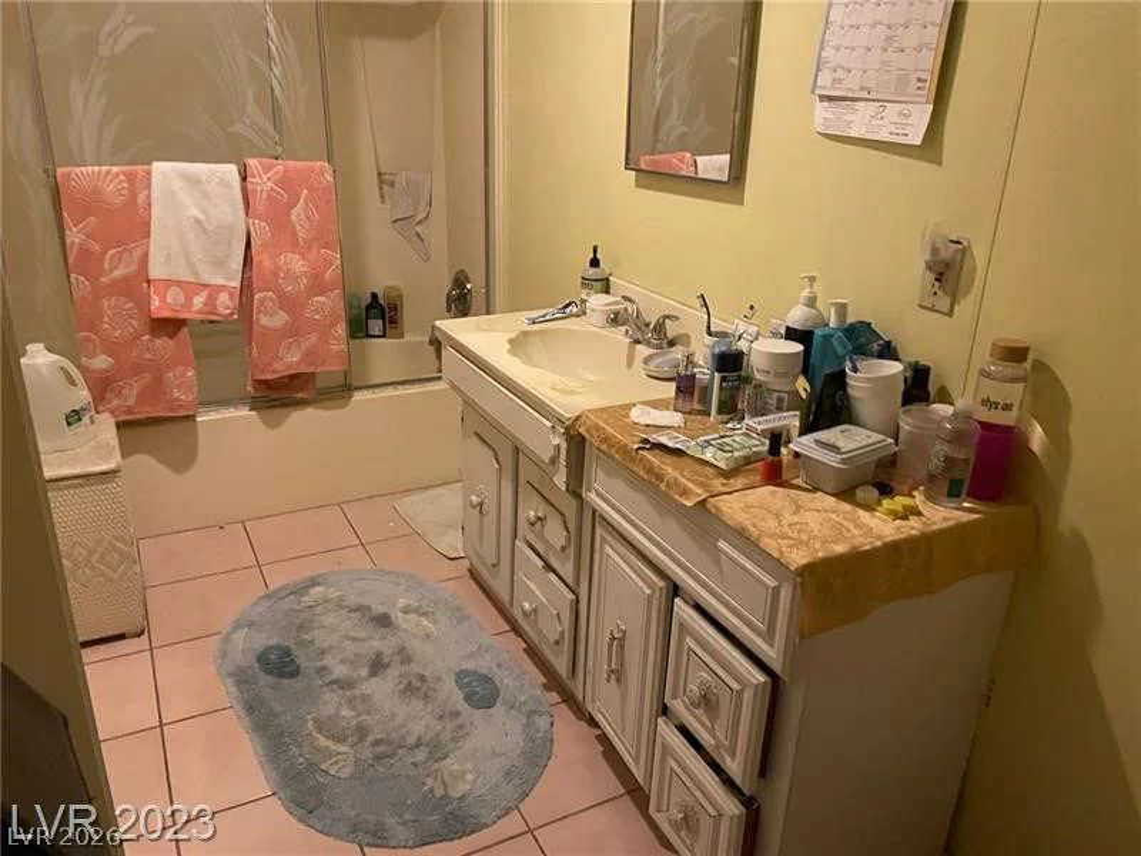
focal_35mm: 26
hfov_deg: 67.3
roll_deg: -2.1
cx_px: 570
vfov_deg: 53.1
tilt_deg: -19.3
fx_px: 857
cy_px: 428
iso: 640
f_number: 1.6
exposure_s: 1/30
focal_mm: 4.2
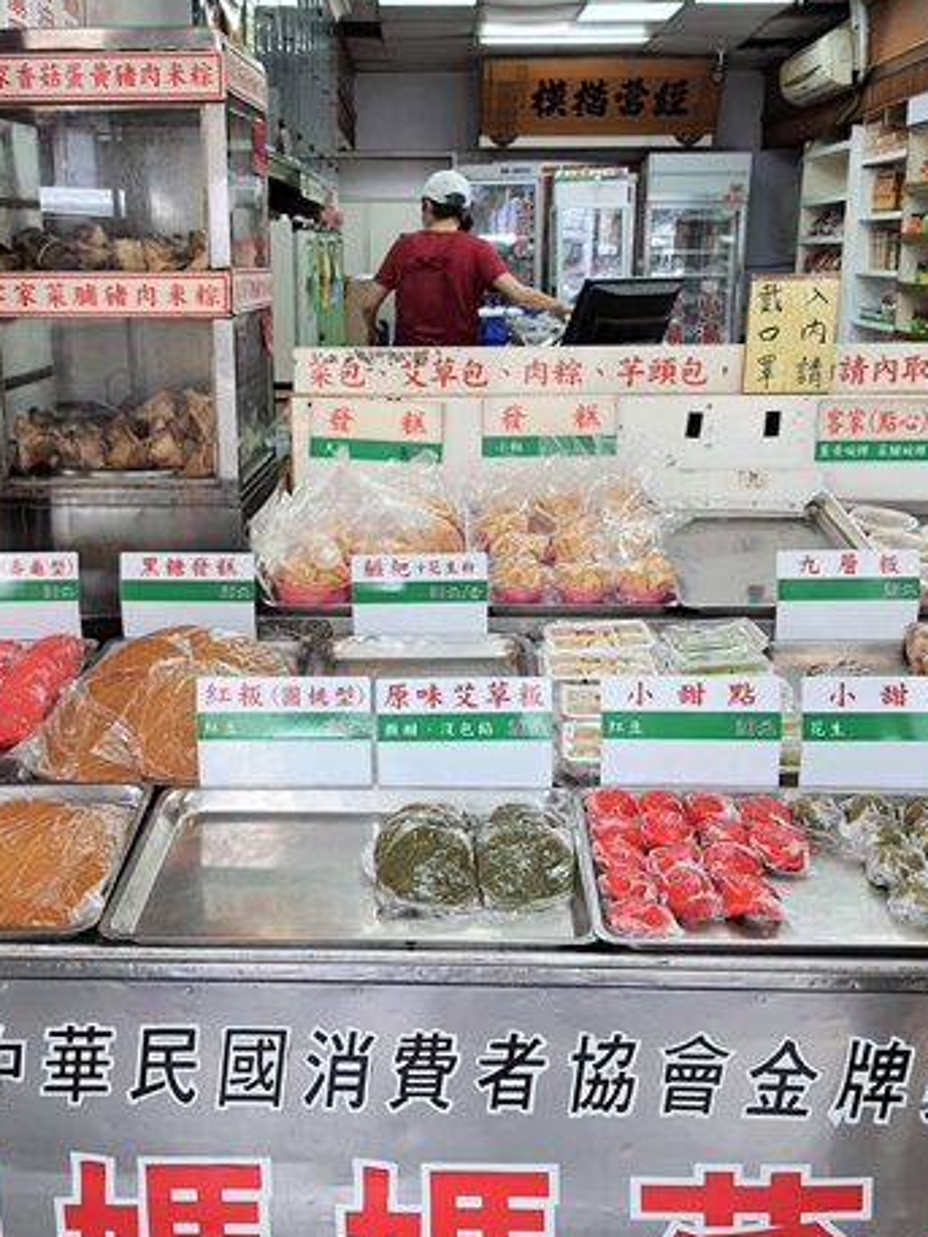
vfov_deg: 50.0
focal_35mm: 37
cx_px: 414
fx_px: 1322
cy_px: 547
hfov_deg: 38.6
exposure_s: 1/120
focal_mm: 4.32
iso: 64
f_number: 1.7
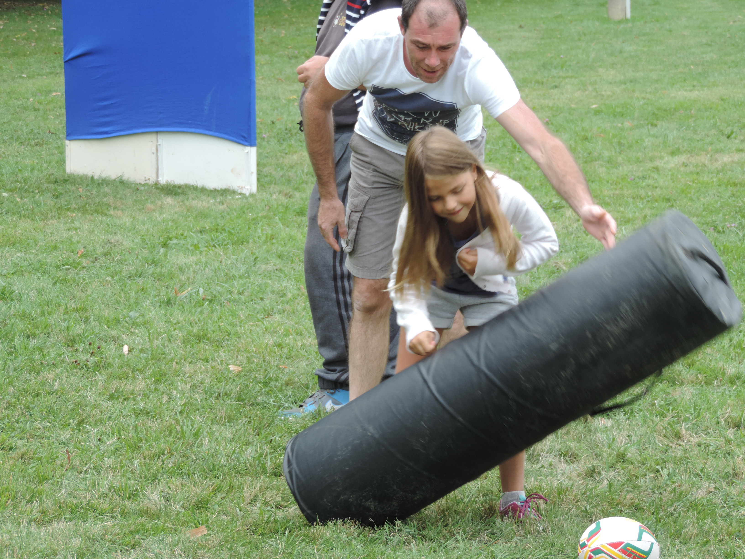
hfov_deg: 14.6
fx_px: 2905
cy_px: 280
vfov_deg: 11.0
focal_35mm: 135
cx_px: 372
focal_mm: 24
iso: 80
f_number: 4.3
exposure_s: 1/125
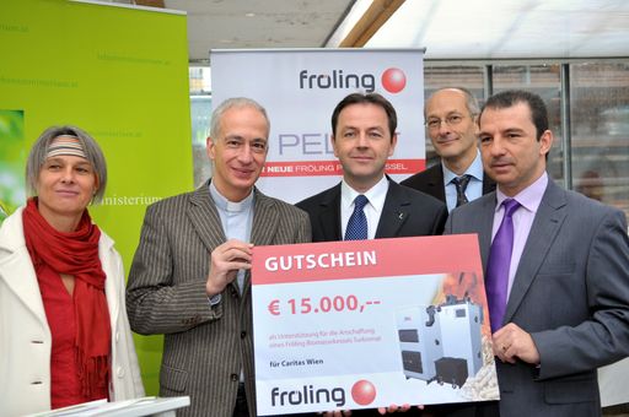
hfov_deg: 49.6
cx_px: 314
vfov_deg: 34.1
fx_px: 681
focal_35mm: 39
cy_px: 208
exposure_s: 1/60
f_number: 2.8
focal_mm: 26
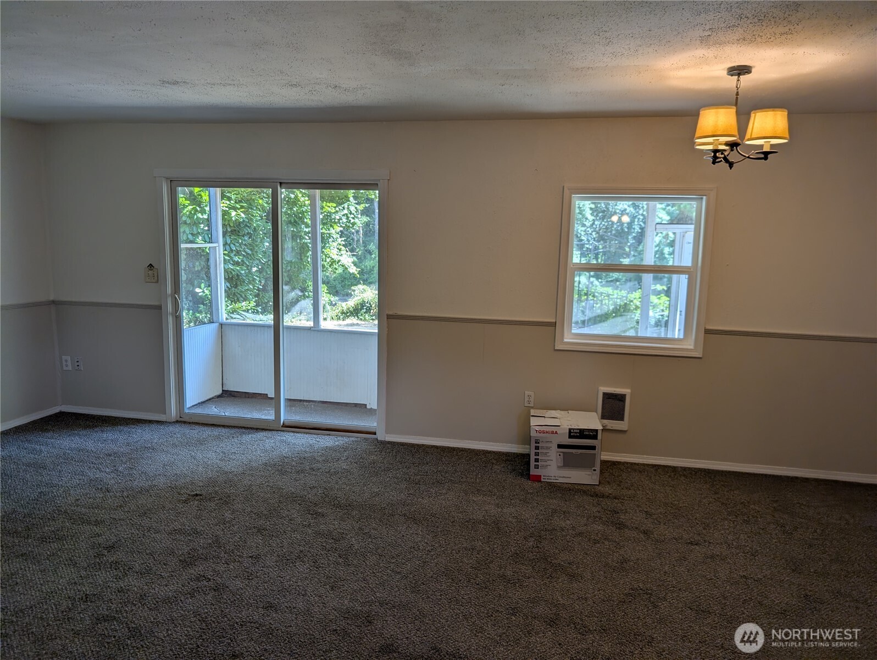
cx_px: 438
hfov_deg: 71.5
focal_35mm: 24
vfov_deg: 56.9
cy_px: 330
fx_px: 609
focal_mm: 6.9
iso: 22
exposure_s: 1/40
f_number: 1.68
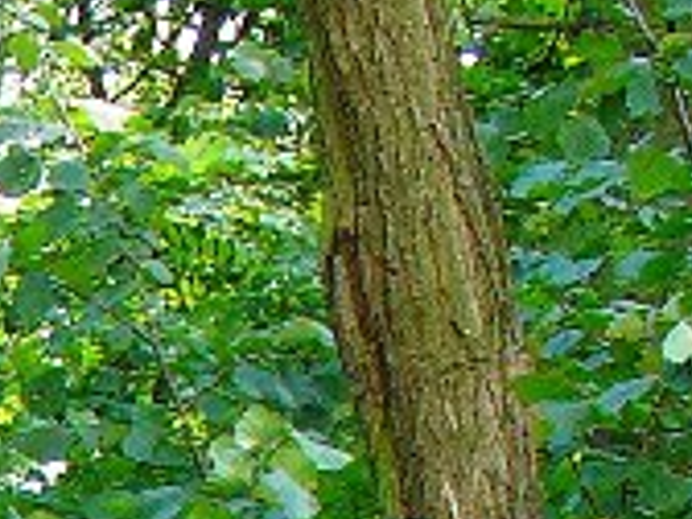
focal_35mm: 225
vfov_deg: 6.1
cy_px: 1557
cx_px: -1026
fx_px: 4498
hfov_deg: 8.1
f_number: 2.8
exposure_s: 1/50
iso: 100
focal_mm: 6.1
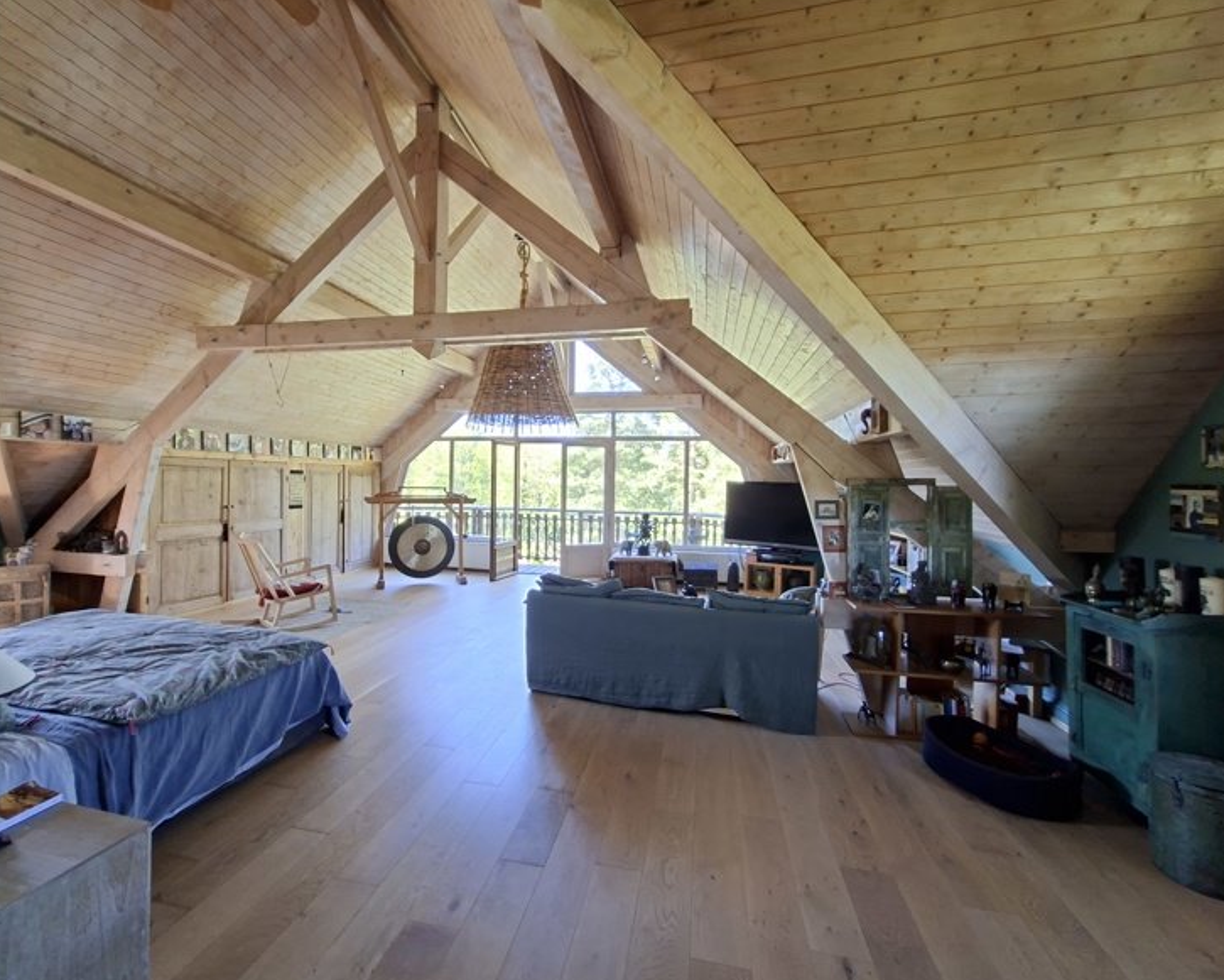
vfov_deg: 88.0
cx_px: 588
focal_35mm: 14
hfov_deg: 100.7
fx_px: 507
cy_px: 498
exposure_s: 1/40
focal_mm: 1.74
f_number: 2.2
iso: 160
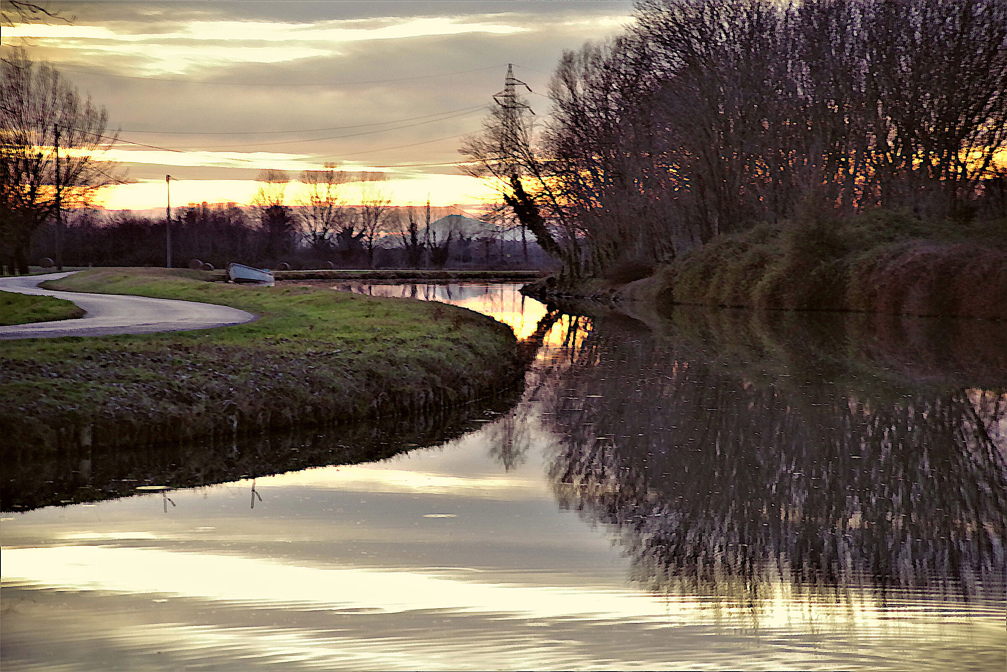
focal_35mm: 135
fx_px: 3777
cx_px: 504
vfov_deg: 10.2
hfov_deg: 15.2
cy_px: 336
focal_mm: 135
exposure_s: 1/5
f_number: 8
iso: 3200
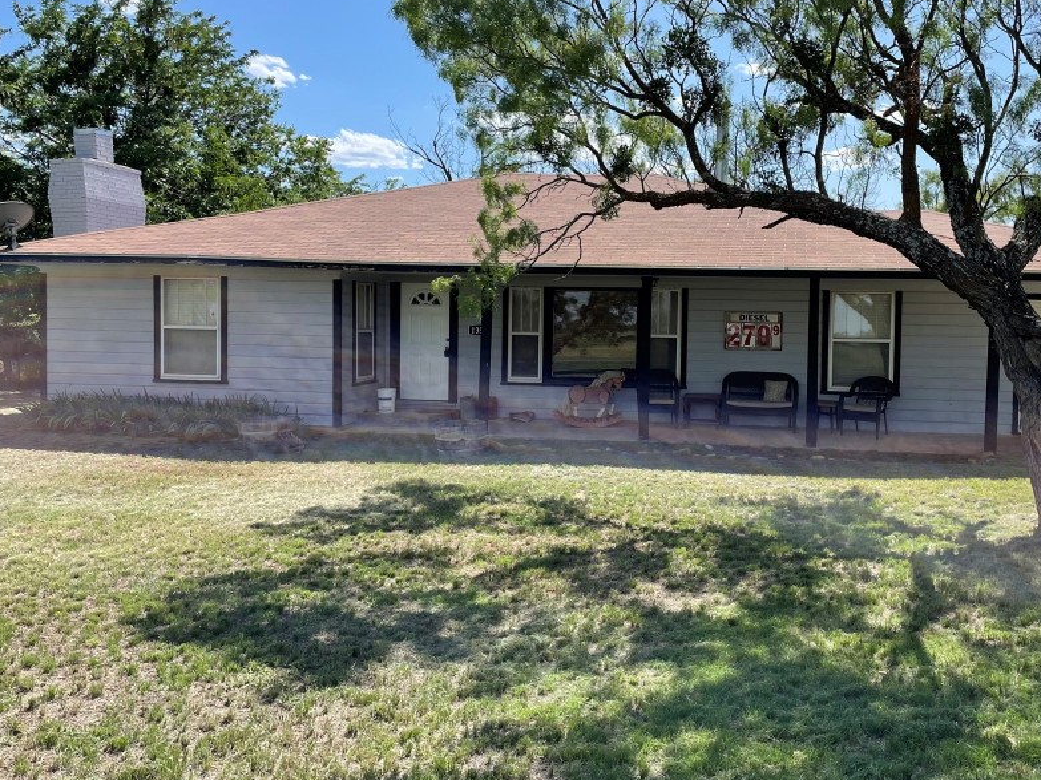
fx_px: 1022
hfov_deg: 53.6
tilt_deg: -2.8
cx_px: 629
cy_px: 373
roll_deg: -1.1
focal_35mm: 34
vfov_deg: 41.8
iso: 50
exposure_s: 1/2882
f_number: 1.6
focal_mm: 4.2
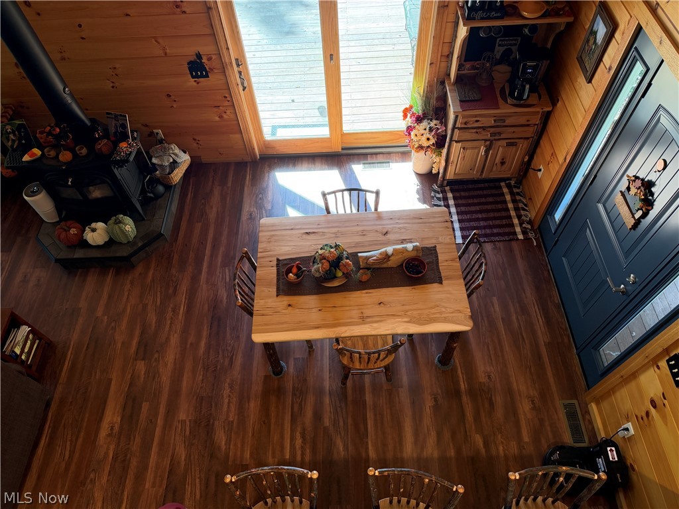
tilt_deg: -56.2
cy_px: 254
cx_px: 340
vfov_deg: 56.8
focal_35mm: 24
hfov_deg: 71.6
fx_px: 471
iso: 200
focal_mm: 6.76
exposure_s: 1/90
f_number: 1.78
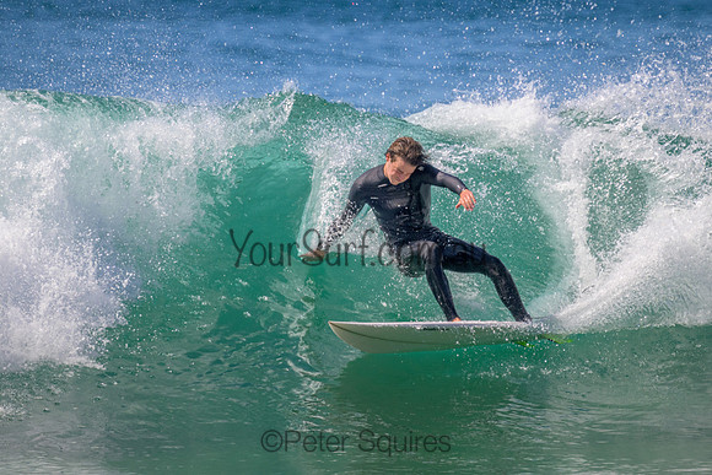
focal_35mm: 912
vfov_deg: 1.5
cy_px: 204
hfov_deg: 2.3
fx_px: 18031
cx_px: 379
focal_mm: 800
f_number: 11
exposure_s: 1/1600
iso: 1000
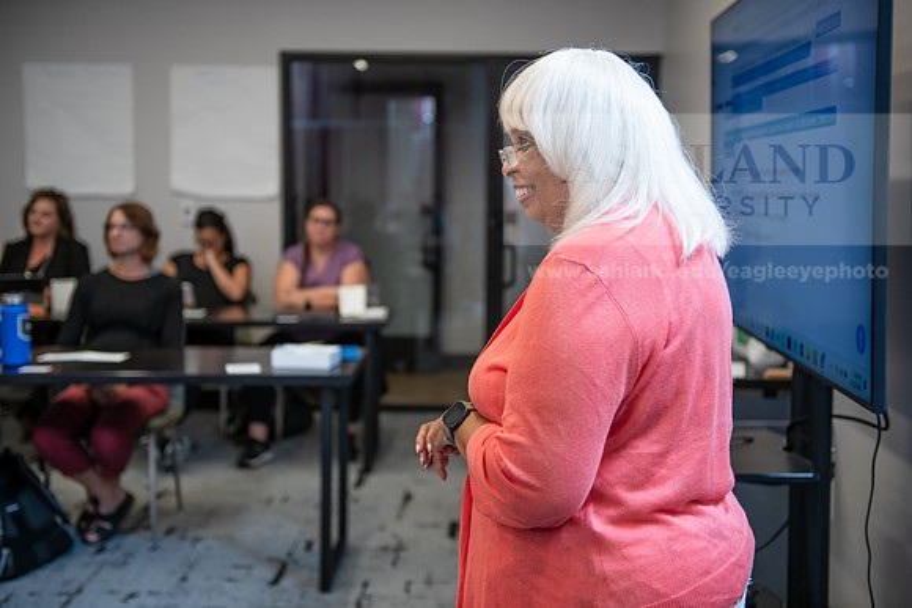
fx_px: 1140
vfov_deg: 29.9
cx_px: 456
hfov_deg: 43.6
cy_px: 304
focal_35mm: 45
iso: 500
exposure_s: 1/160
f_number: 2.8
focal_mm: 45
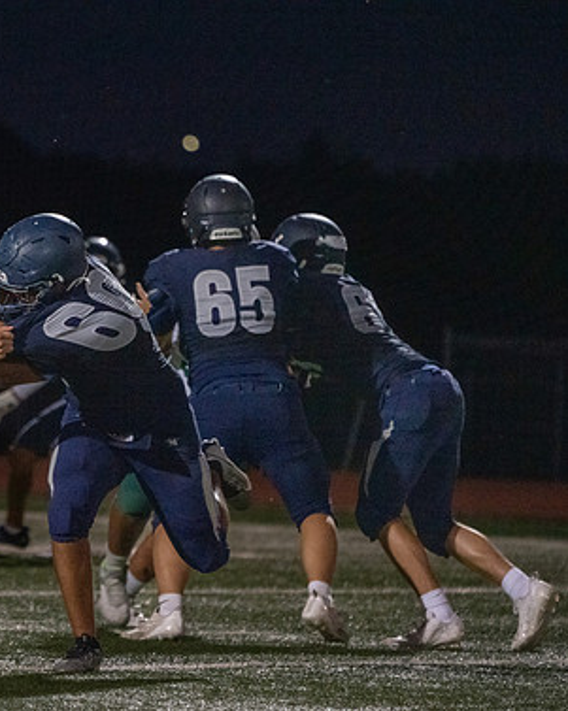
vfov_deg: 4.0
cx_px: -20
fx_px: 10120
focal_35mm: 481
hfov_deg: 3.2
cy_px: 391
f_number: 5.6
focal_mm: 309
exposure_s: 1/1000
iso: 20000
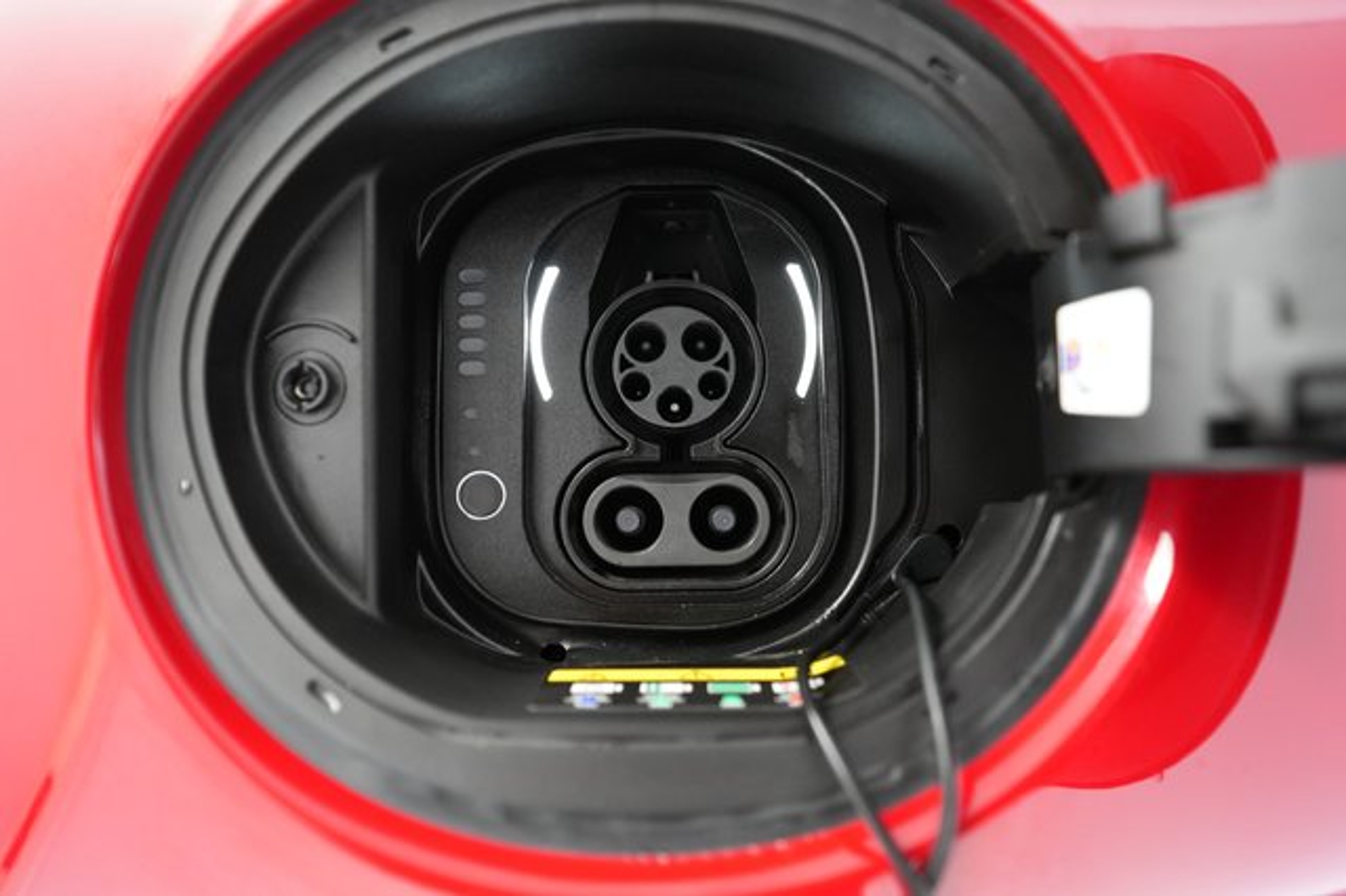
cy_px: 448
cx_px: 673
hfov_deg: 73.8
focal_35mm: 24
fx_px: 897
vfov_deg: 53.1
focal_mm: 24
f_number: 2.8
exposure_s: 1/60
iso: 5000
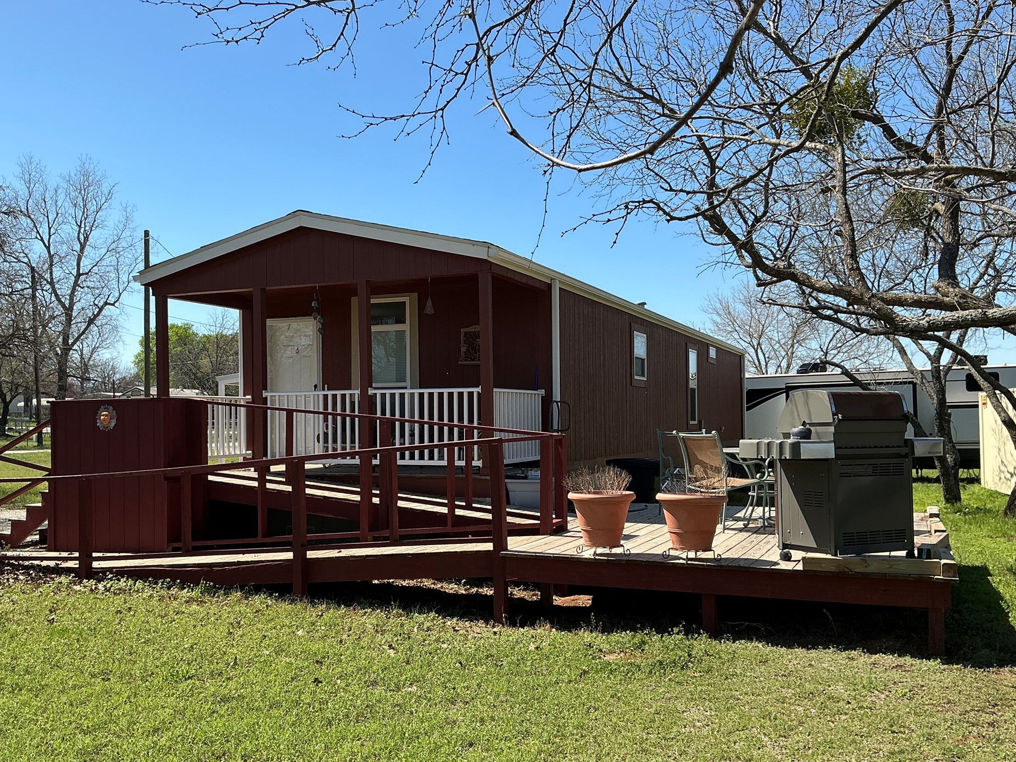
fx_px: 910
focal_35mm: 31
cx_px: 488
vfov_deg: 45.4
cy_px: 410
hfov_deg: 58.3
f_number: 1.8
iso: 25
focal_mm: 3
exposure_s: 1/1451
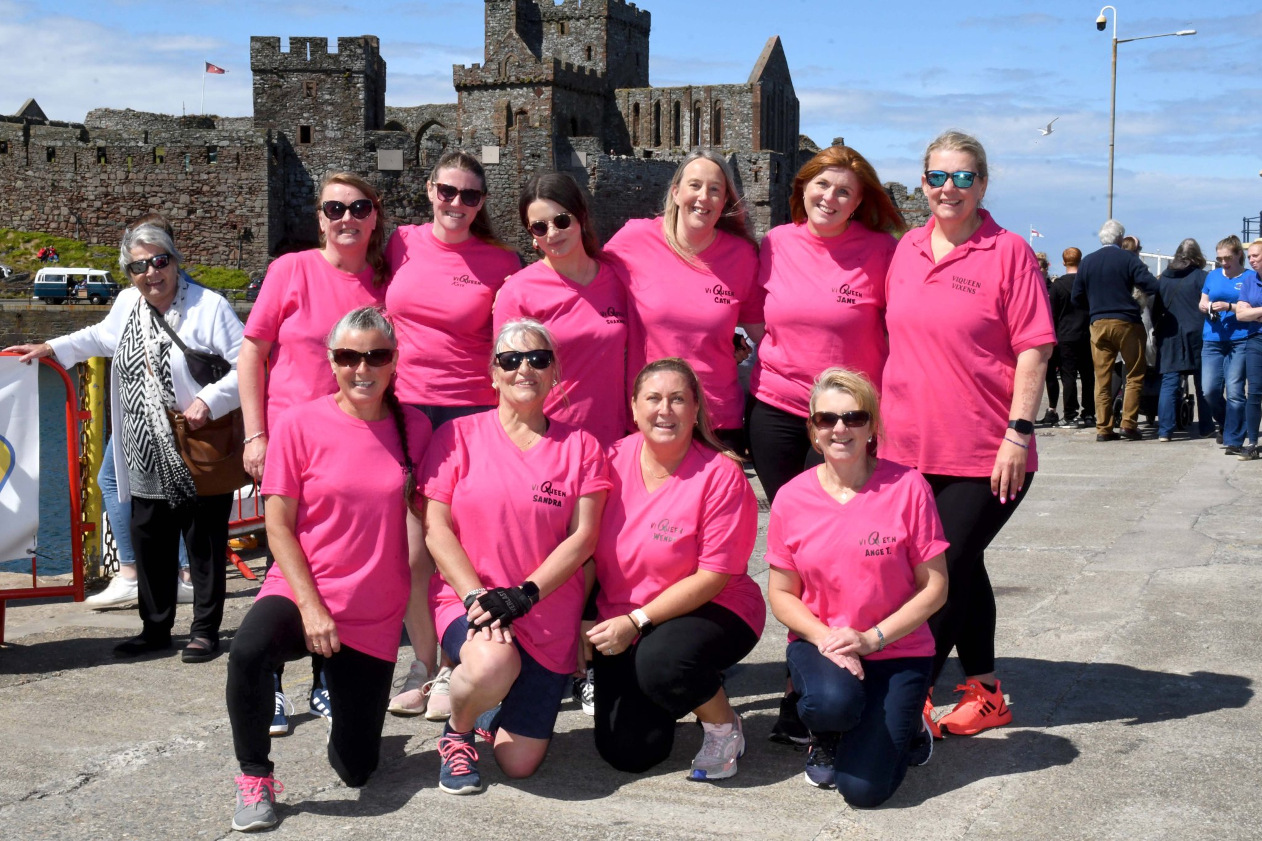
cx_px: 631
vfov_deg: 28.1
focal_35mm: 48
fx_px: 1682
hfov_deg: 41.1
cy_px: 420
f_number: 22
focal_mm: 32
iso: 640
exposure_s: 1/250
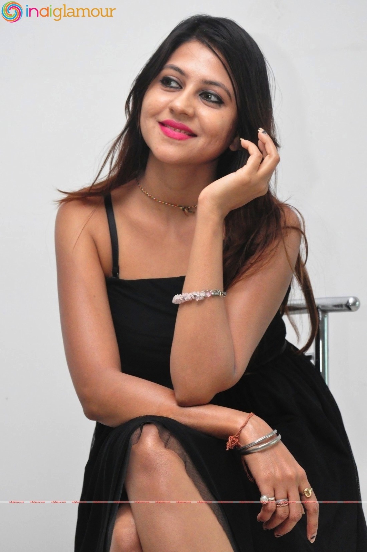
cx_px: 184
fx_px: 1334
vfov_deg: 23.4
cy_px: 276
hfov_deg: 15.7
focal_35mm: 87
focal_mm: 58
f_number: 6.3
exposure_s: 1/125
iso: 3200
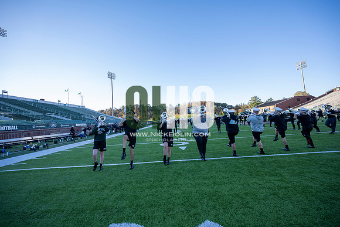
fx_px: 132
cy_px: 114
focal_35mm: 14
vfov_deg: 81.2
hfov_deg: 104.2
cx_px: 170
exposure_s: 1/500
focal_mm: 14
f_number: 4
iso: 320
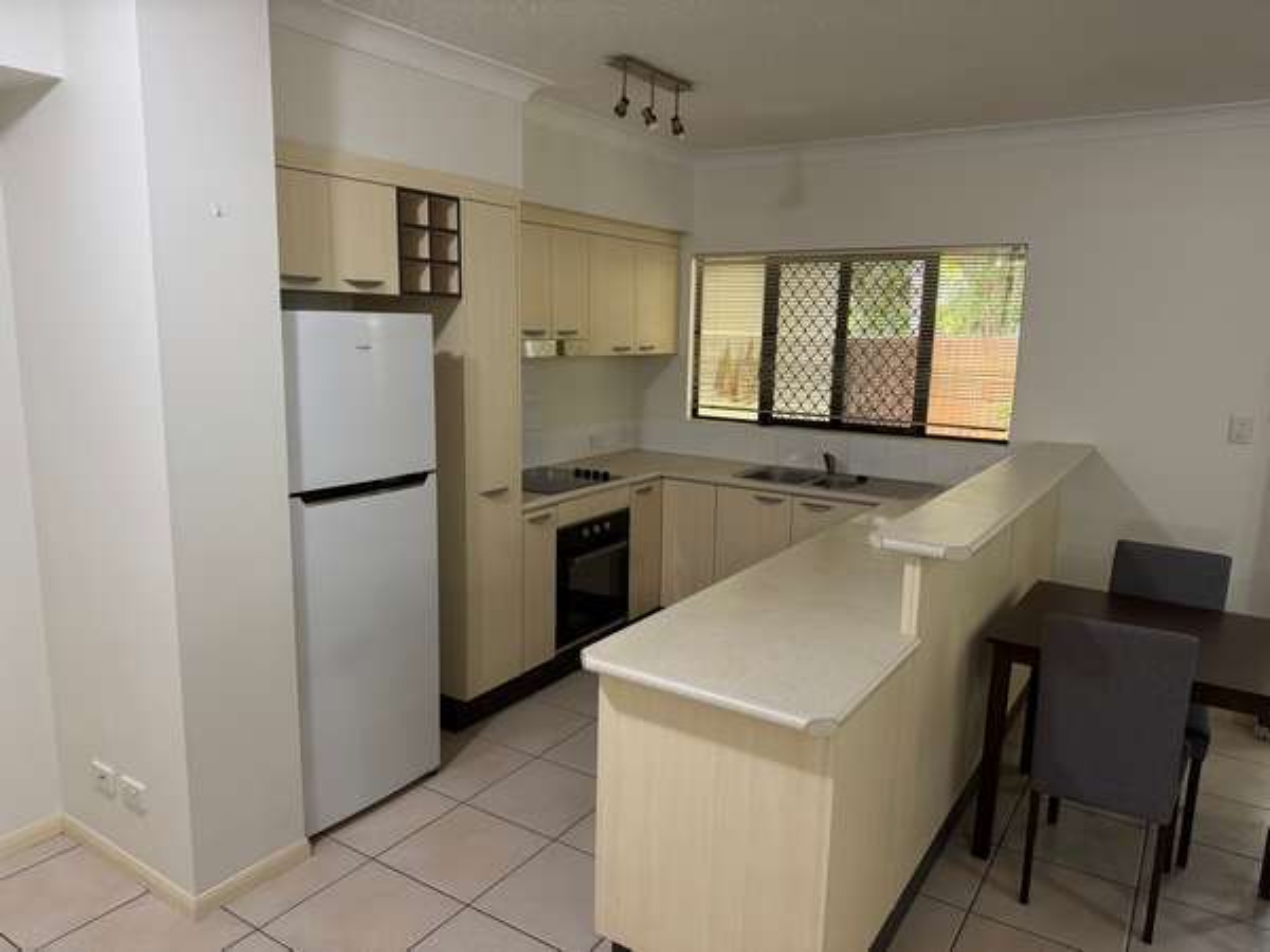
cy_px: 476
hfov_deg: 71.6
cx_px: 635
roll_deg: -1.3
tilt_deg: -9.3
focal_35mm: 24
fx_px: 881
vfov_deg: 56.8
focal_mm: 6.76
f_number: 1.78
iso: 200
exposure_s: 1/50
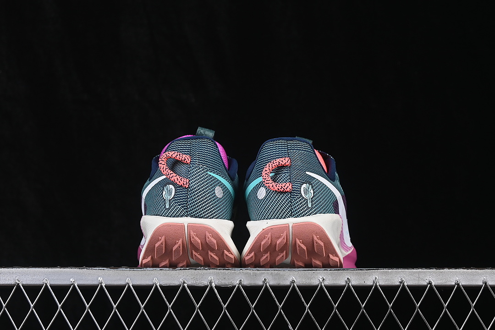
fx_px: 1031
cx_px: 248
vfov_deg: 18.2
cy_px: 165
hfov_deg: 27.0
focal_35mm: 75
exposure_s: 1/80
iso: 160
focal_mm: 50
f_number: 8
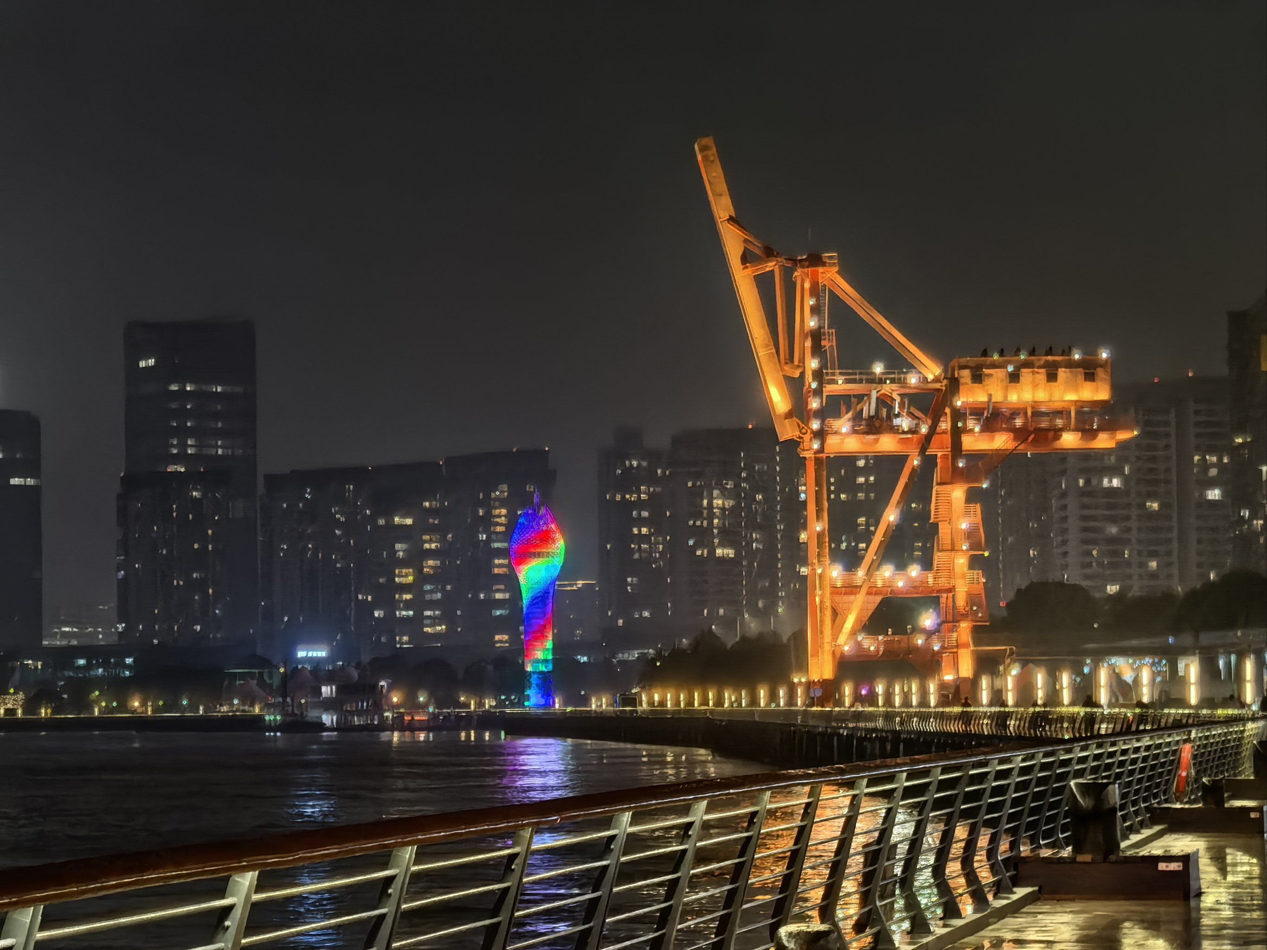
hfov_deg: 19.8
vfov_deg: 14.9
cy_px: 475
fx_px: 3623
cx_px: 634
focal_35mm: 99
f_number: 1.4
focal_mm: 6.98
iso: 400
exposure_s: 1/50
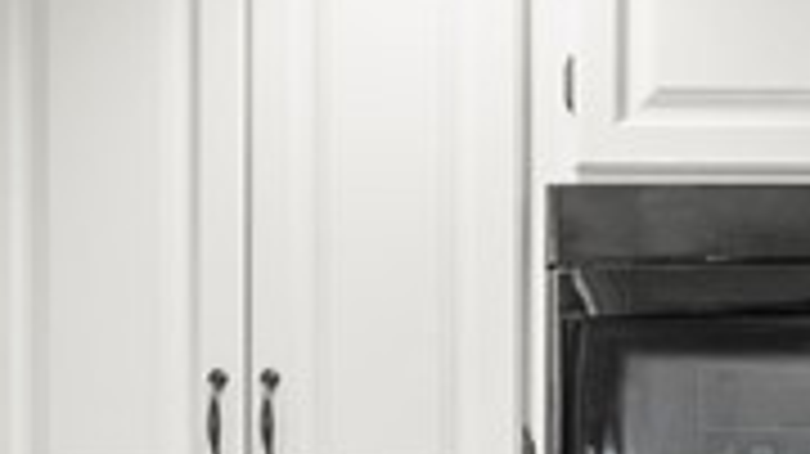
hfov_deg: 17.3
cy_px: 591
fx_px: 2576
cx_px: 882
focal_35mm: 120
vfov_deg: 9.9
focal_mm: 19
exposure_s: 1/4
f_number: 9
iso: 250
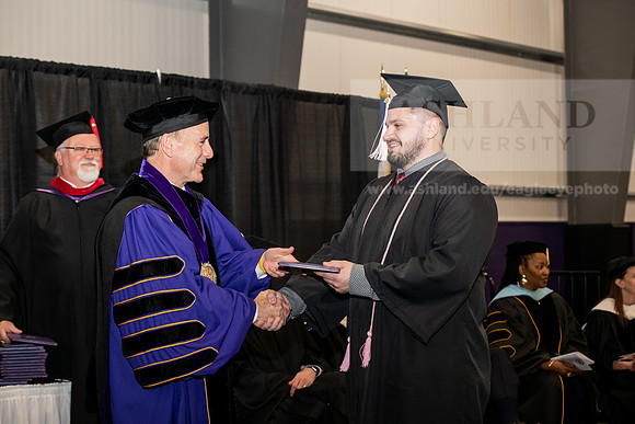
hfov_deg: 28.8
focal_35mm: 70
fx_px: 1235
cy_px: 212
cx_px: 318
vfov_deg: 19.5
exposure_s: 1/200
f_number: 5.6
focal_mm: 70
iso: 2000
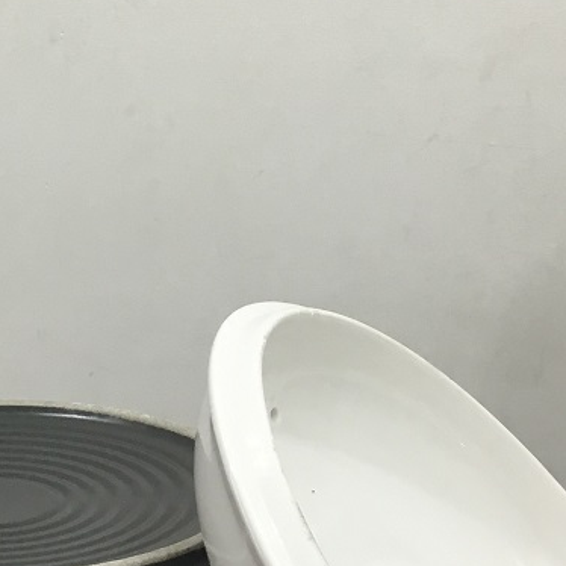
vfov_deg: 19.7
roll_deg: +0.2
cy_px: 354
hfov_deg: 19.6
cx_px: 169
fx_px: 1628
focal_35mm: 88
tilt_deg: -14.2
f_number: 2.4
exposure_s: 1/33
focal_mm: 3.3
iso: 80
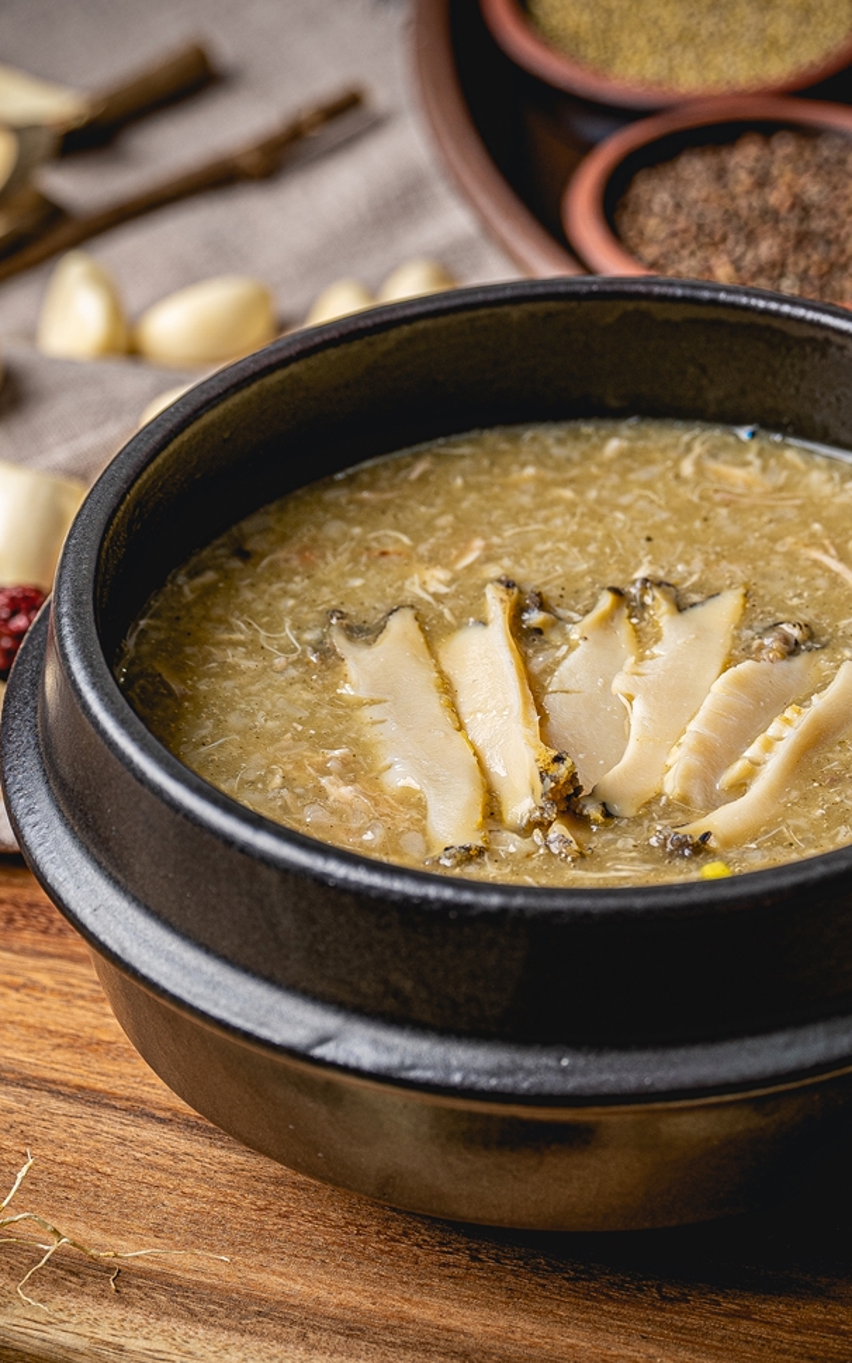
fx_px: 8058
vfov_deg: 9.7
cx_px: 589
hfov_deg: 6.0
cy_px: 690
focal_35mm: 217
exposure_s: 1/125
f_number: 5.6
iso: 100
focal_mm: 129
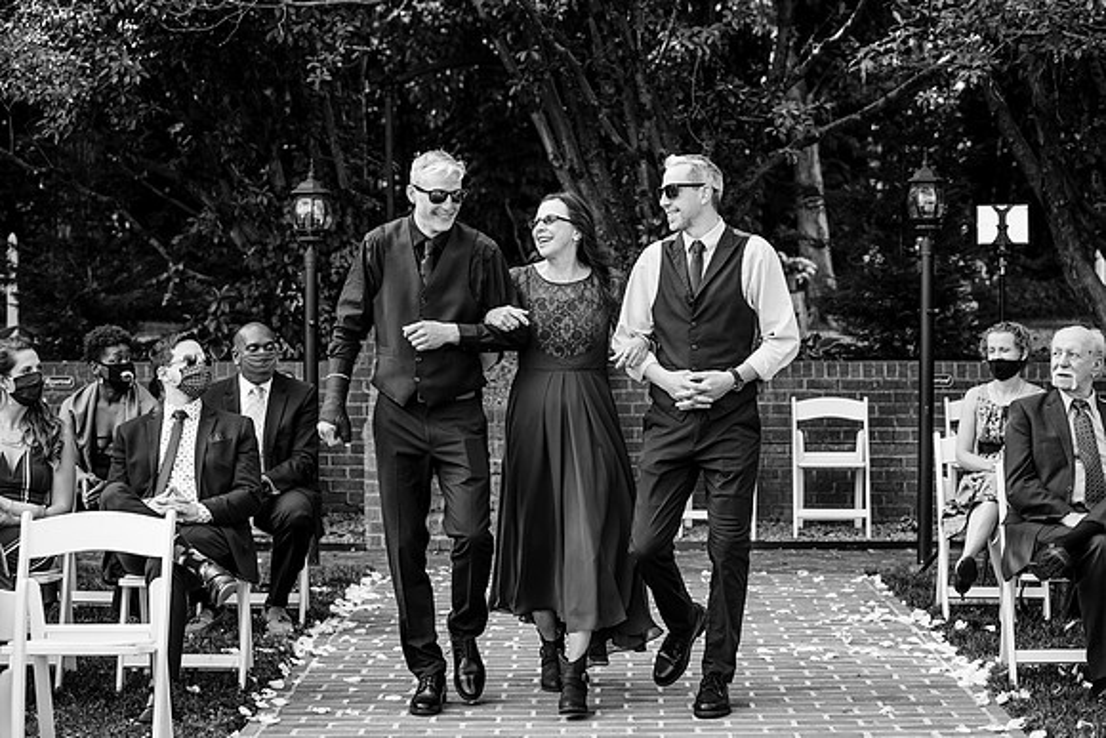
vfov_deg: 18.4
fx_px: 2274
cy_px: 383
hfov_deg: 27.3
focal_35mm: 74
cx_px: 571
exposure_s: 1/200
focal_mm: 70
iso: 250
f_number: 4
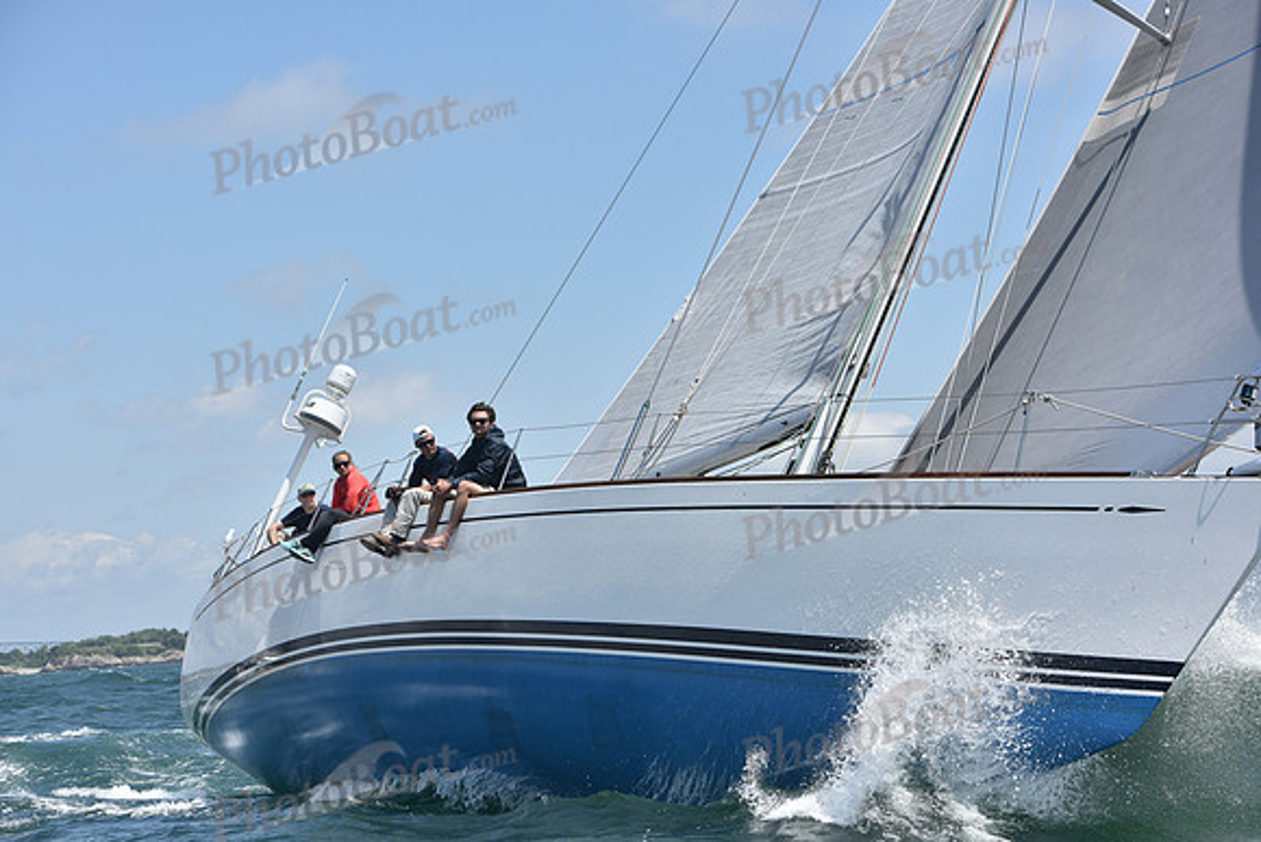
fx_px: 3328
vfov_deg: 14.4
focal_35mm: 95
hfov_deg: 21.5
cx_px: 630
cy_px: 421
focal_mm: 95
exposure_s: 1/1250
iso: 250
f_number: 7.1
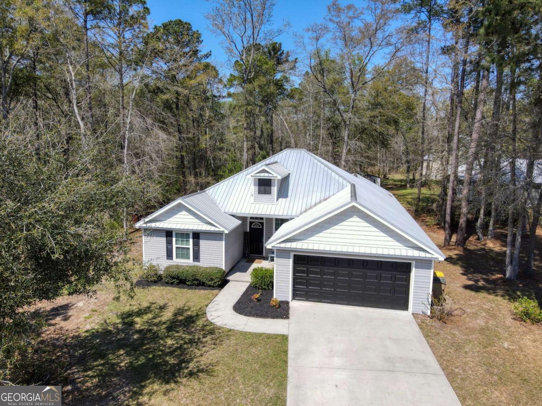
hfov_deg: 71.6
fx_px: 376
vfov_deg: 56.8
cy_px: 203
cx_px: 271
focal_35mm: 24
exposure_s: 1/640
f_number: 2.8
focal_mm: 4.5
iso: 100
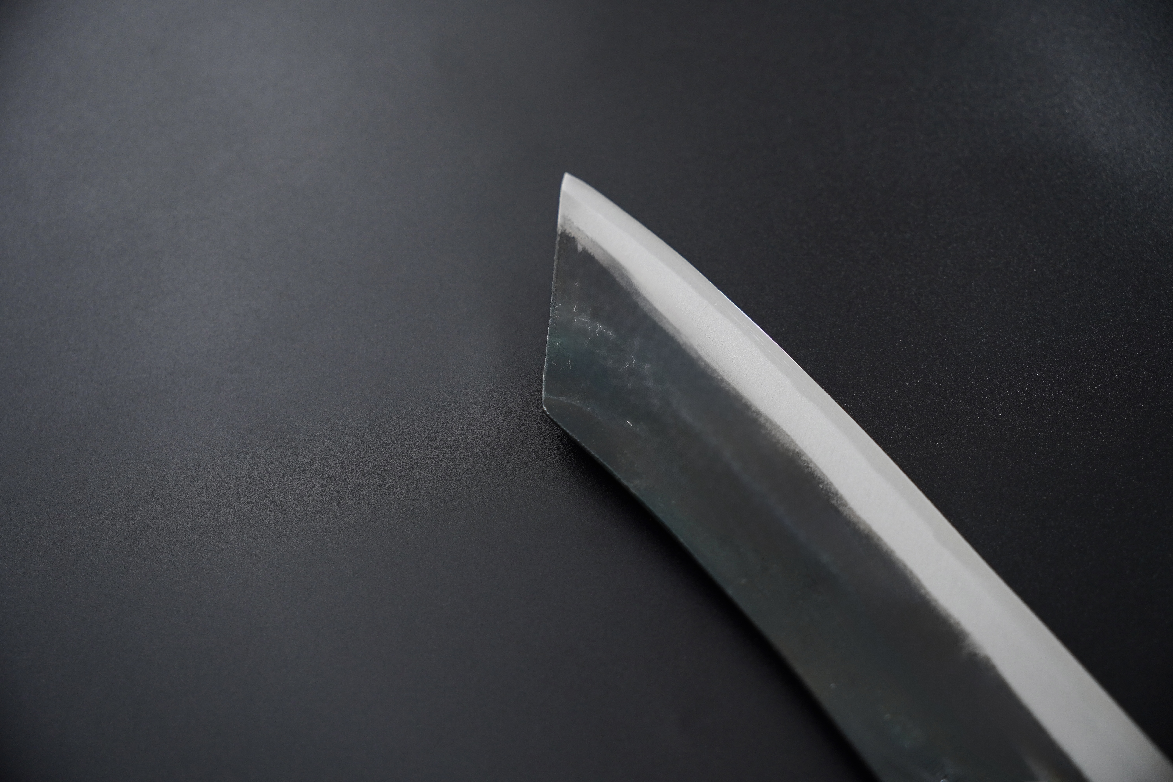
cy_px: 391
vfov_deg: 29.0
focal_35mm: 46
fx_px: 1510
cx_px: 586
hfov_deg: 42.5
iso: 320
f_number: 3.5
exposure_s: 1/160
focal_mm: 30.9
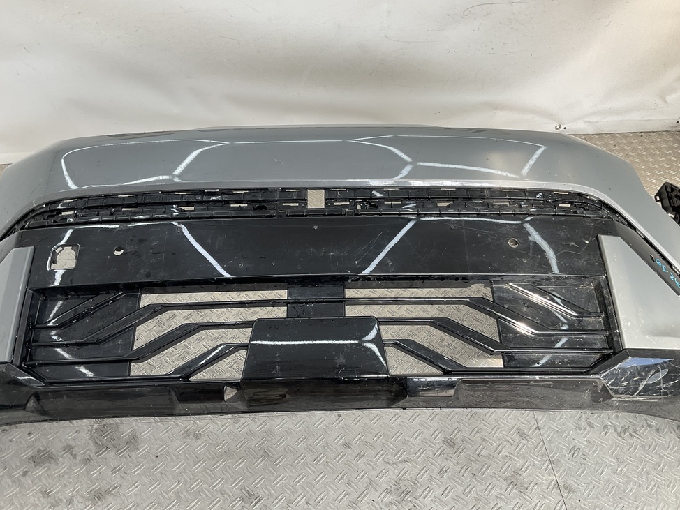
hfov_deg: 60.0
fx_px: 589
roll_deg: +1.0
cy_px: 262
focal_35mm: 30
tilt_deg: -42.1
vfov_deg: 46.8
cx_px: 339
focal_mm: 3
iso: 16
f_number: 1.8
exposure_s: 1/122
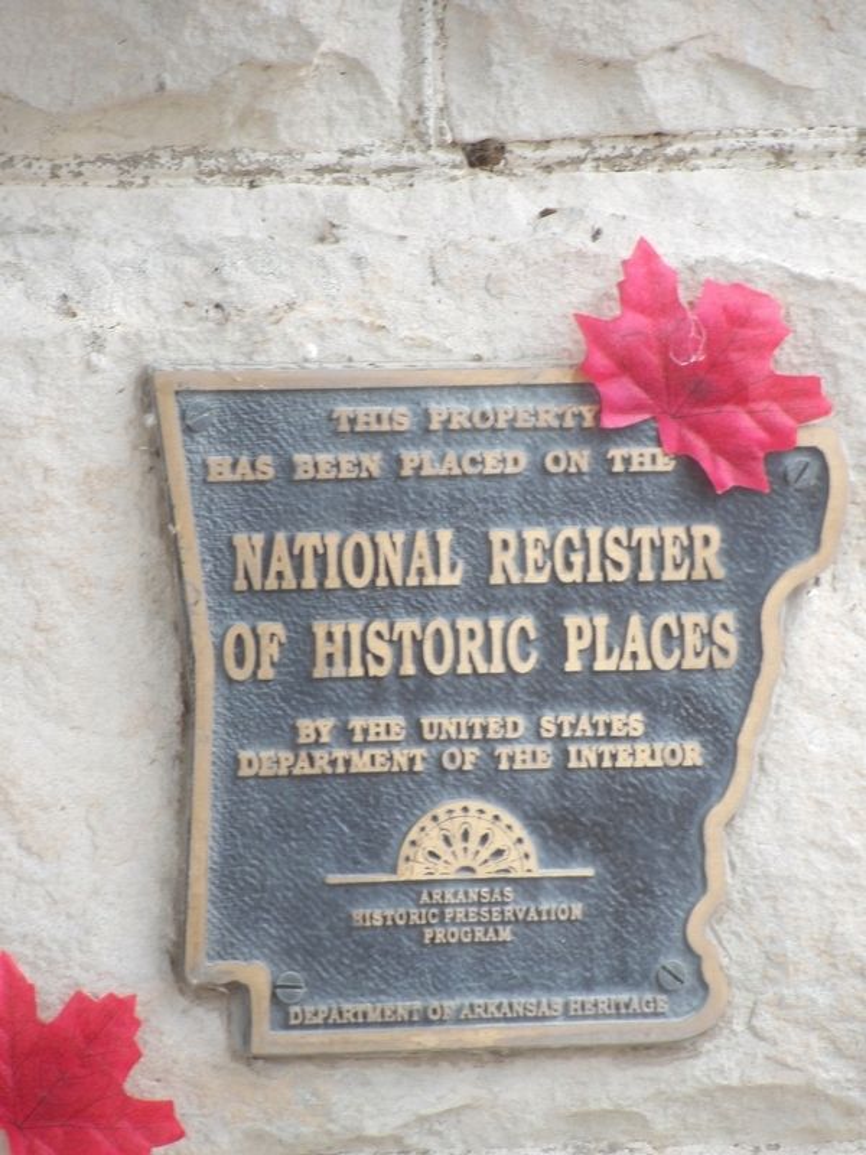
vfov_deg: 2.8
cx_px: 433
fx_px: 23983
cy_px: 578
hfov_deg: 2.1
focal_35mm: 719
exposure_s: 1/83
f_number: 4.4
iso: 200
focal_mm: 128.9
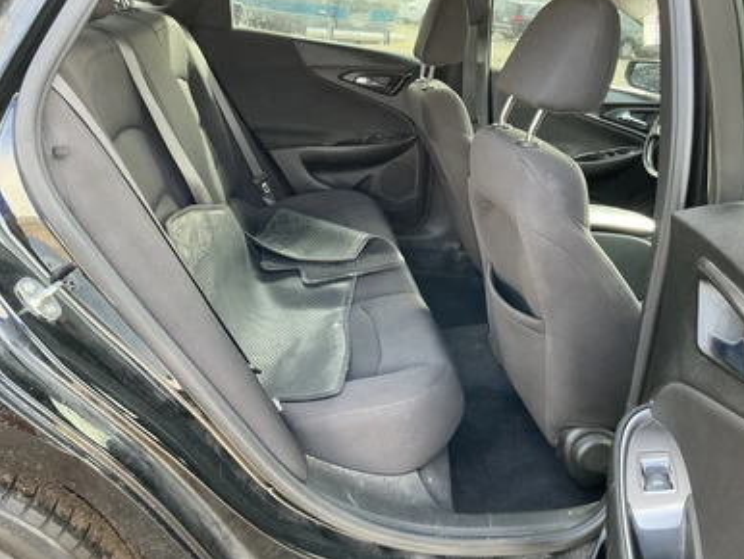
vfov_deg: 48.3
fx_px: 624
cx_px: 384
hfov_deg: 61.6
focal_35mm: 29
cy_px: 274
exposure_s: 1/90
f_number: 1.8
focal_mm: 3
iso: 64
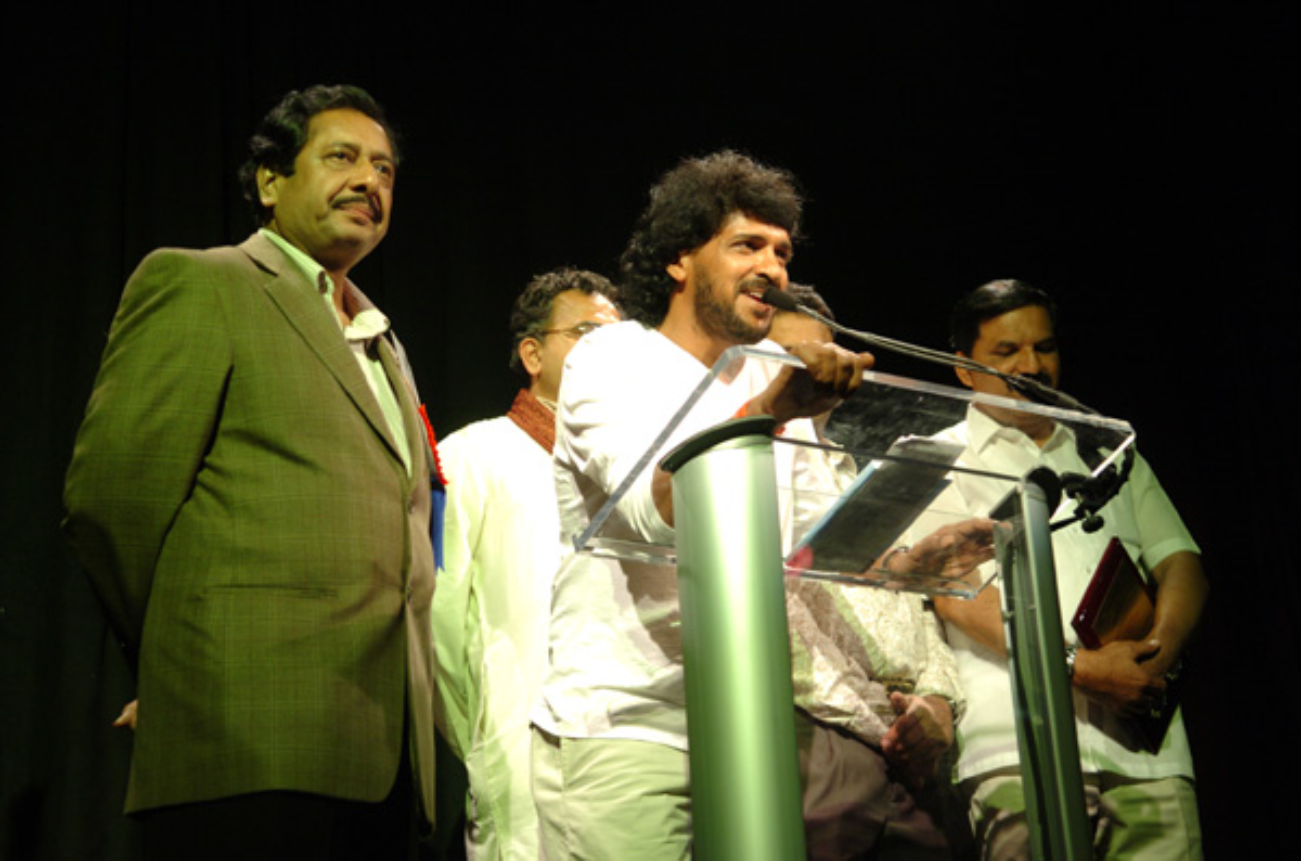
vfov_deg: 26.3
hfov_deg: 39.0
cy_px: 430
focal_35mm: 51
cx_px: 650
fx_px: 1839
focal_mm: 34
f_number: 2.8
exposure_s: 1/100
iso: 400
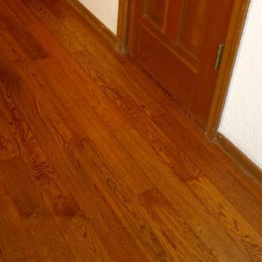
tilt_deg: -39.9
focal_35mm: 56
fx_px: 480
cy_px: 125
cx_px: 97
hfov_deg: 30.4
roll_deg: +0.1
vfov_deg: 30.6
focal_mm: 4.15
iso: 200
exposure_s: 1/24
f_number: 2.2
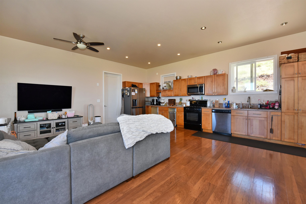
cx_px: 153
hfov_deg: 100.4
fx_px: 128
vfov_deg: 77.4
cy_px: 102
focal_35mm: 15
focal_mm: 15
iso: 1800
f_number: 16
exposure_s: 1/60
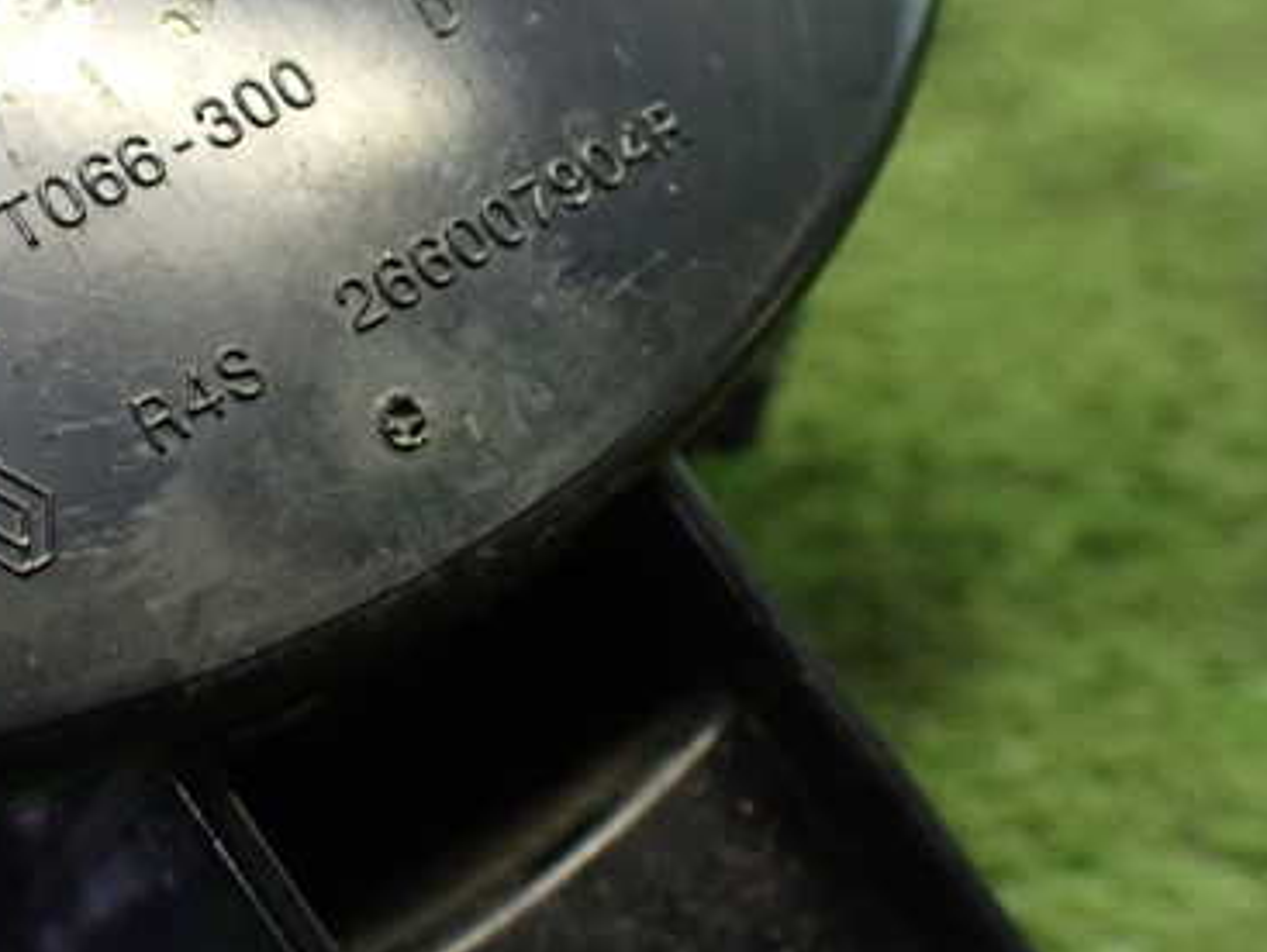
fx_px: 1795
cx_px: 325
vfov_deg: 29.6
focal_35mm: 49
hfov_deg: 37.9
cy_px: 331
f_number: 2.3
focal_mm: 5.4
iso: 800
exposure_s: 1/80
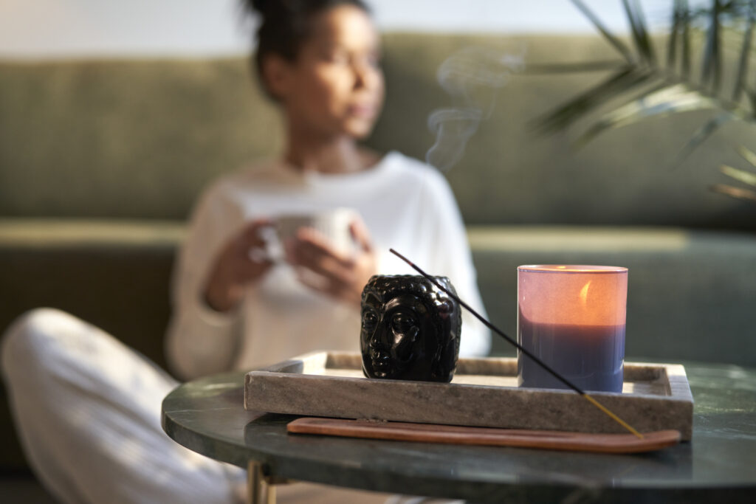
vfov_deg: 27.0
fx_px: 1050
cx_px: 378
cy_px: 252
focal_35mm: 50
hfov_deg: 39.6
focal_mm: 50
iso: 400
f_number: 2
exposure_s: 1/250
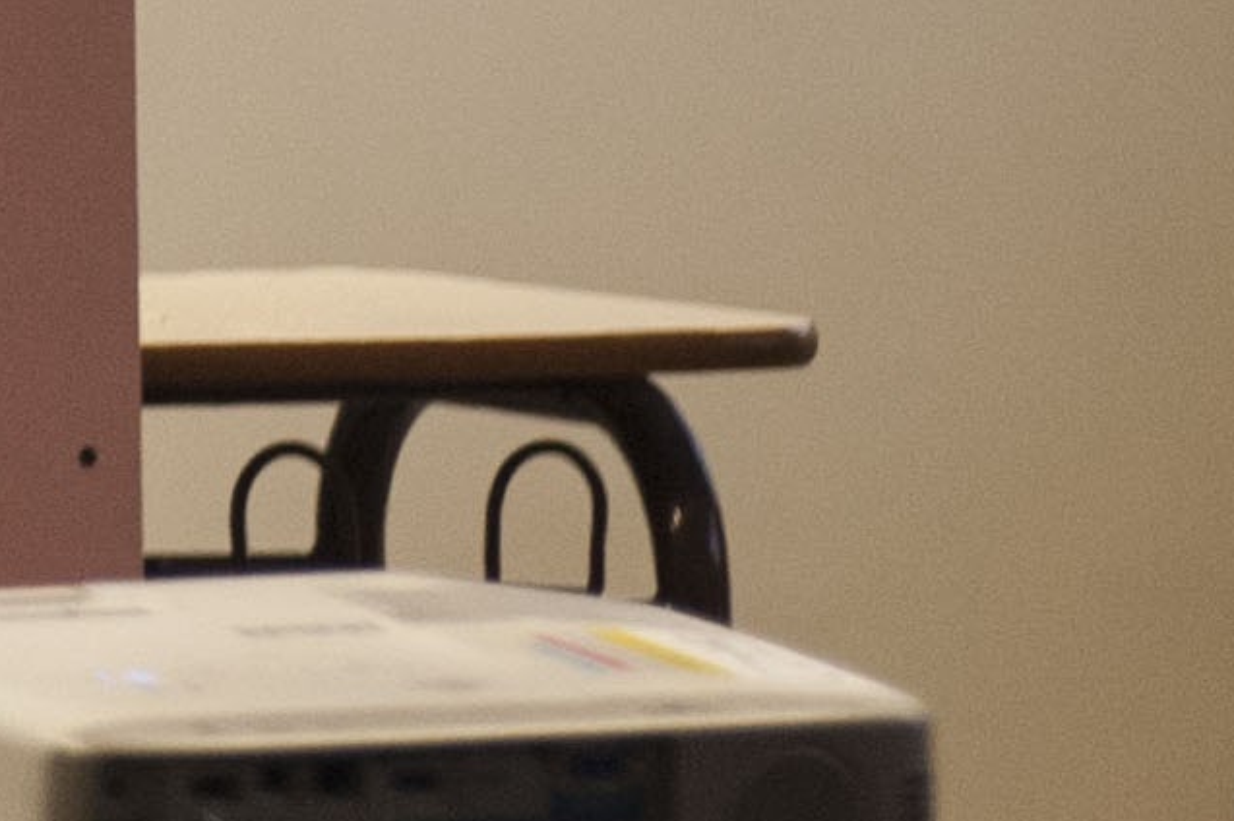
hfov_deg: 2.8
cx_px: -2208
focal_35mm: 735
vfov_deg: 1.9
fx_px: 25180
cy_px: -854
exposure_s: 1/125
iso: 1250
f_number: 4.5
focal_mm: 110
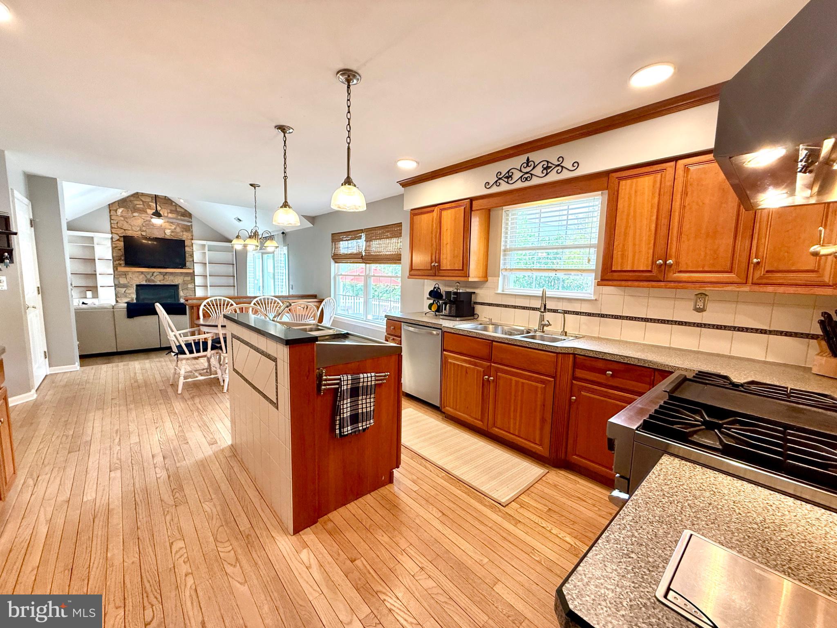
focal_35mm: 14
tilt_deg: -5.9
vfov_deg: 85.7
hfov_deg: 102.1
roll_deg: -1.6
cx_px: 418
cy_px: 314
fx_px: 339
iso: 160
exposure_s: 1/120
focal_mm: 2.22
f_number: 2.2
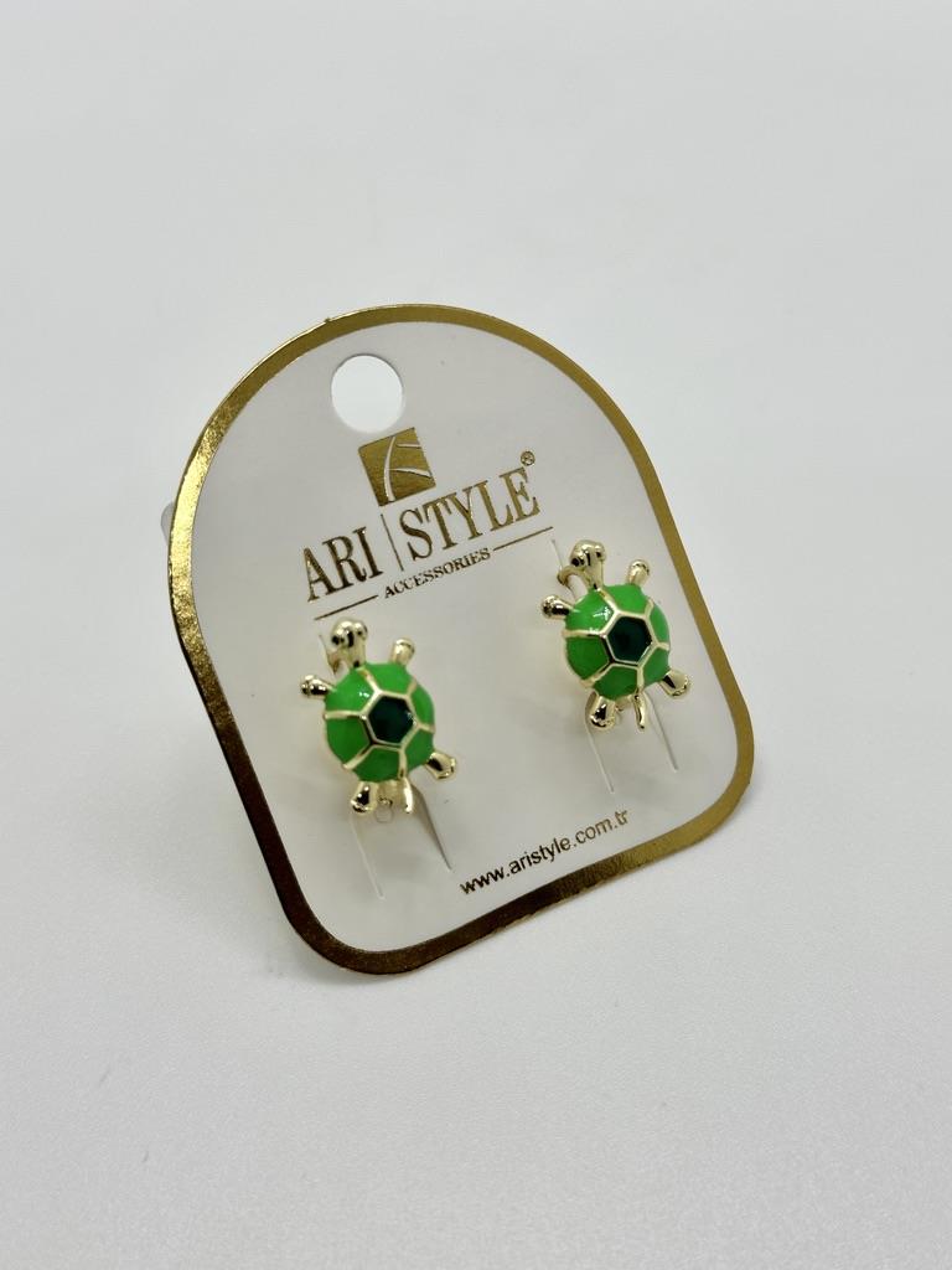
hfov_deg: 30.3
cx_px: 476
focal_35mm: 48
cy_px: 635
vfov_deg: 39.7
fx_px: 1760
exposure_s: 1/237
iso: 50
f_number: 1.78
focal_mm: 6.86
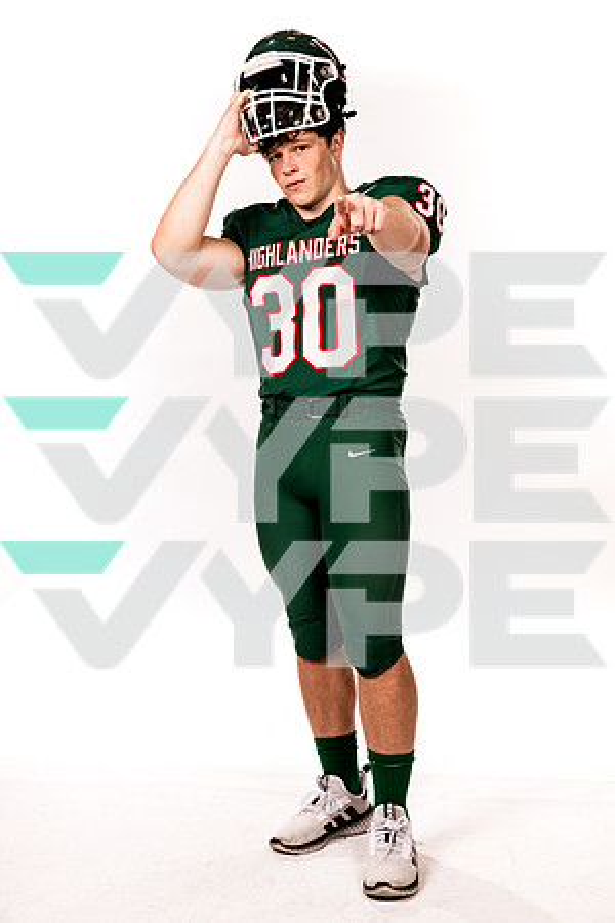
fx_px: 1332
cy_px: 462
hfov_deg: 26.0
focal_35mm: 52
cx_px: 308
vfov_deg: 38.2
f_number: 8
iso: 800
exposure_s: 1/400
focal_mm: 52
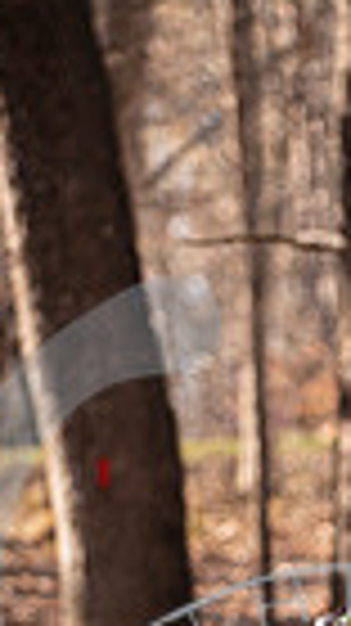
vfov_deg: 4.2
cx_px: 572
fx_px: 8437
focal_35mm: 509
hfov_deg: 2.4
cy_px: 640
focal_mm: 150
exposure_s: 1/800
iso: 100
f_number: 2.8
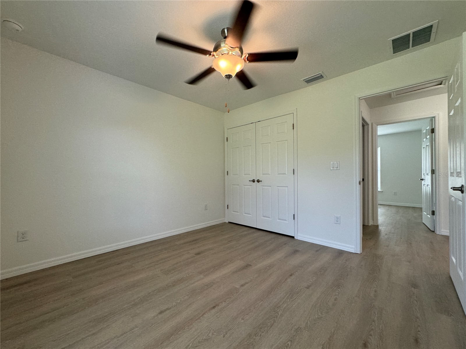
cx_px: 233
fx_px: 188
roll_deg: -0.6
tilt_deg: -1.2
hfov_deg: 102.1
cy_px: 174
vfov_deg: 85.7
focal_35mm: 14
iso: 125
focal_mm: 2.22
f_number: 2.2
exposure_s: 1/120
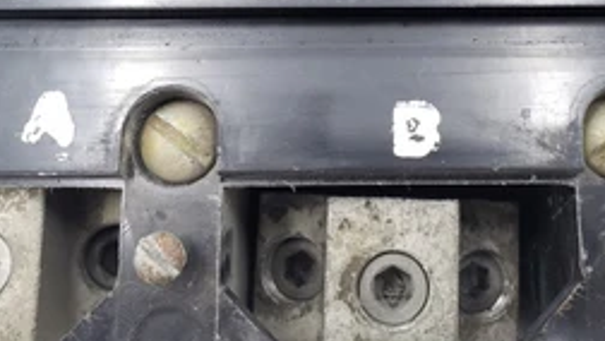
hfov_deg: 45.3
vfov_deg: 25.2
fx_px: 722
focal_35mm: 45
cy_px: -2
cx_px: 355
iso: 200
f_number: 2.4
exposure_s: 1/60
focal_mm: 4.3
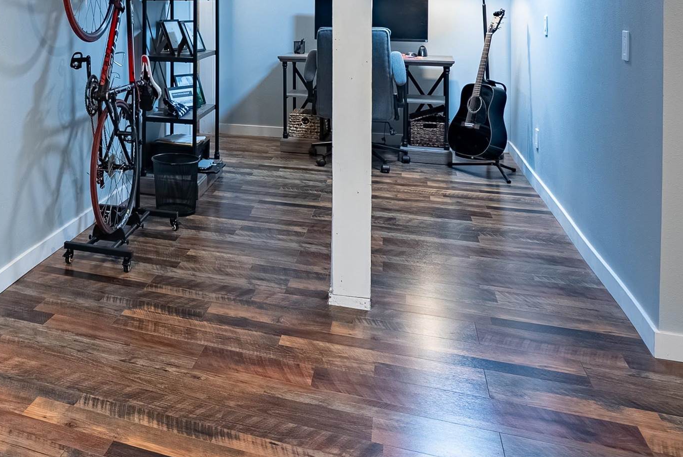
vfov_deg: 34.5
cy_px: 33
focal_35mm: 36
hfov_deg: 45.1
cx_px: 4
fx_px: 683
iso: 400
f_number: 8
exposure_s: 1/80
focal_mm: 16
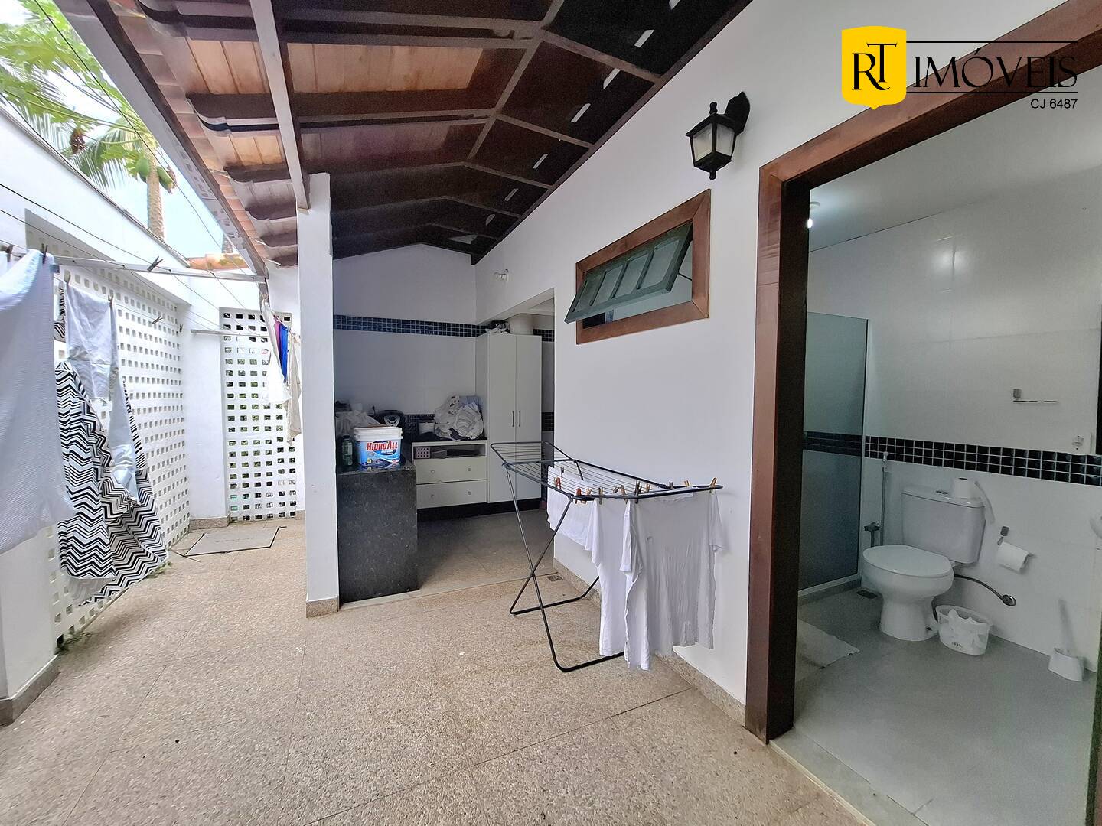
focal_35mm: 13
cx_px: 551
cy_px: 413
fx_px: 414
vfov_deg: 89.9
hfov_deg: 106.2
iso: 40
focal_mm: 1.74
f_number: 2.2
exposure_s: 1/161
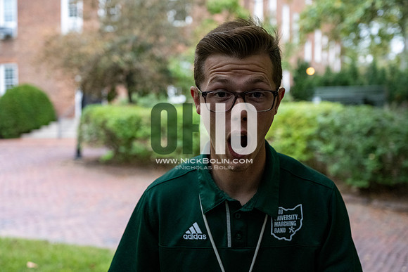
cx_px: 204
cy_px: 136
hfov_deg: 38.9
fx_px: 578
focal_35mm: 51
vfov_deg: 26.5
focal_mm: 51
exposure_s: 1/500
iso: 4000
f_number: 4
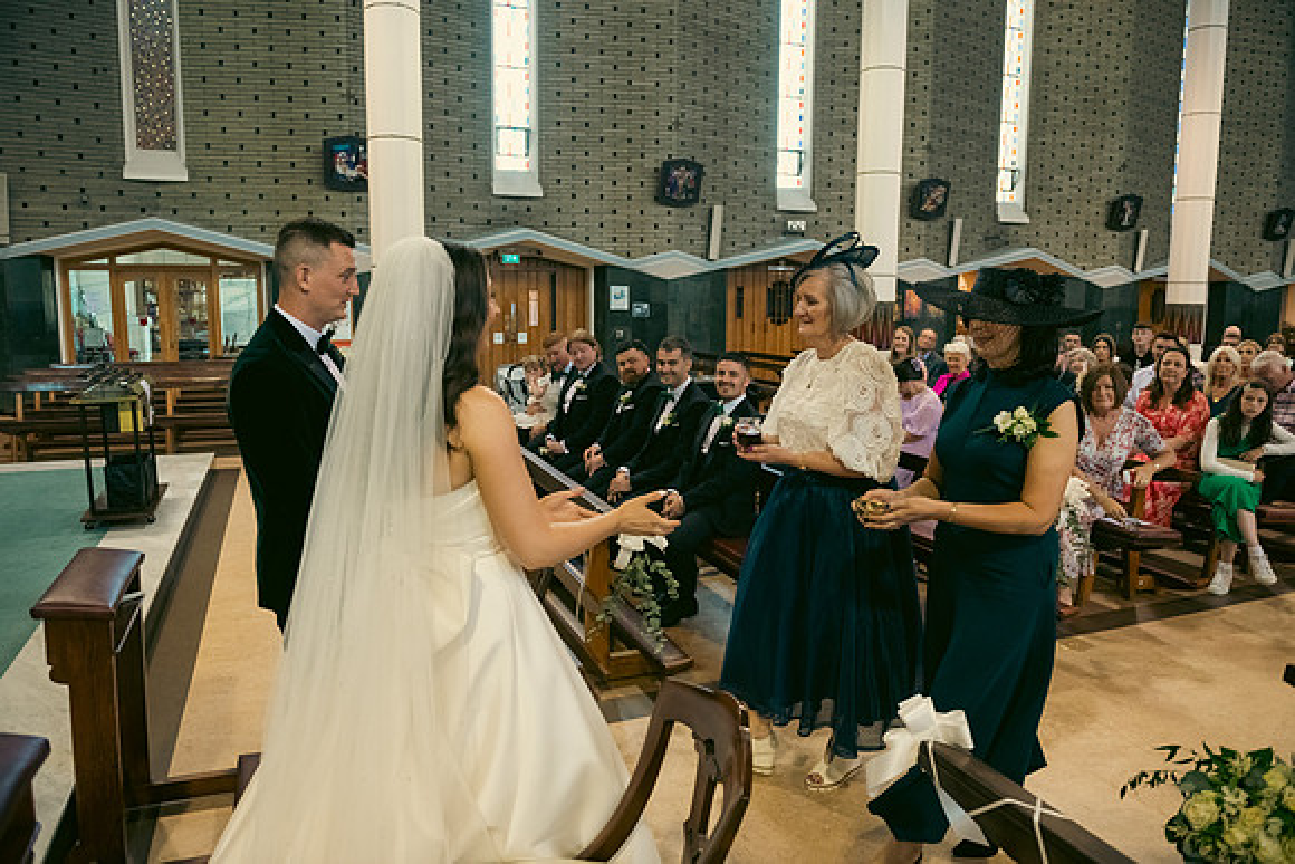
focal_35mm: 24
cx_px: 648
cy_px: 432
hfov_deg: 73.7
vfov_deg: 53.2
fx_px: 863
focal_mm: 24
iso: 1000
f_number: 3.5
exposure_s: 1/160
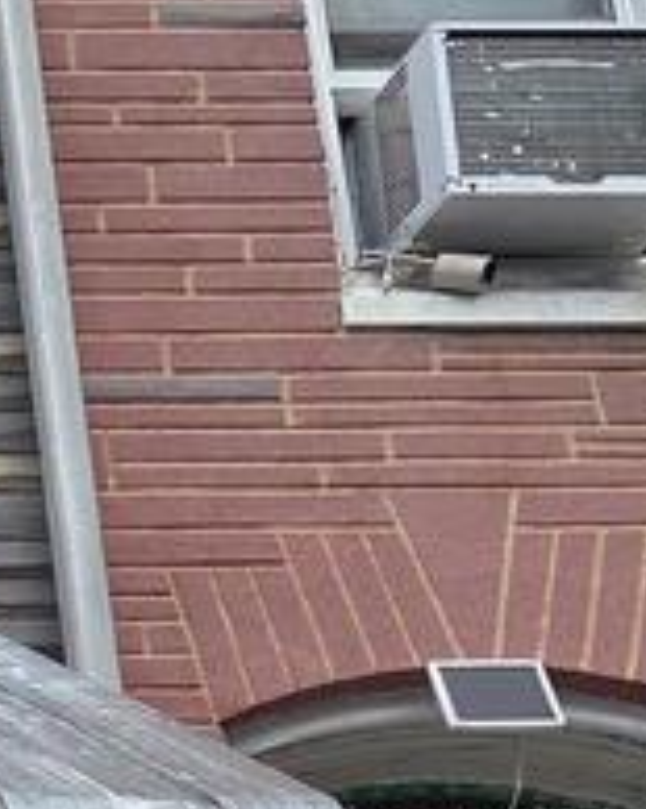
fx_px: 2990
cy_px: 884
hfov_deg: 10.6
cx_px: -904
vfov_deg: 15.0
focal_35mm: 125
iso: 80
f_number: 1.8
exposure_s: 1/2890
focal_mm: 5.4
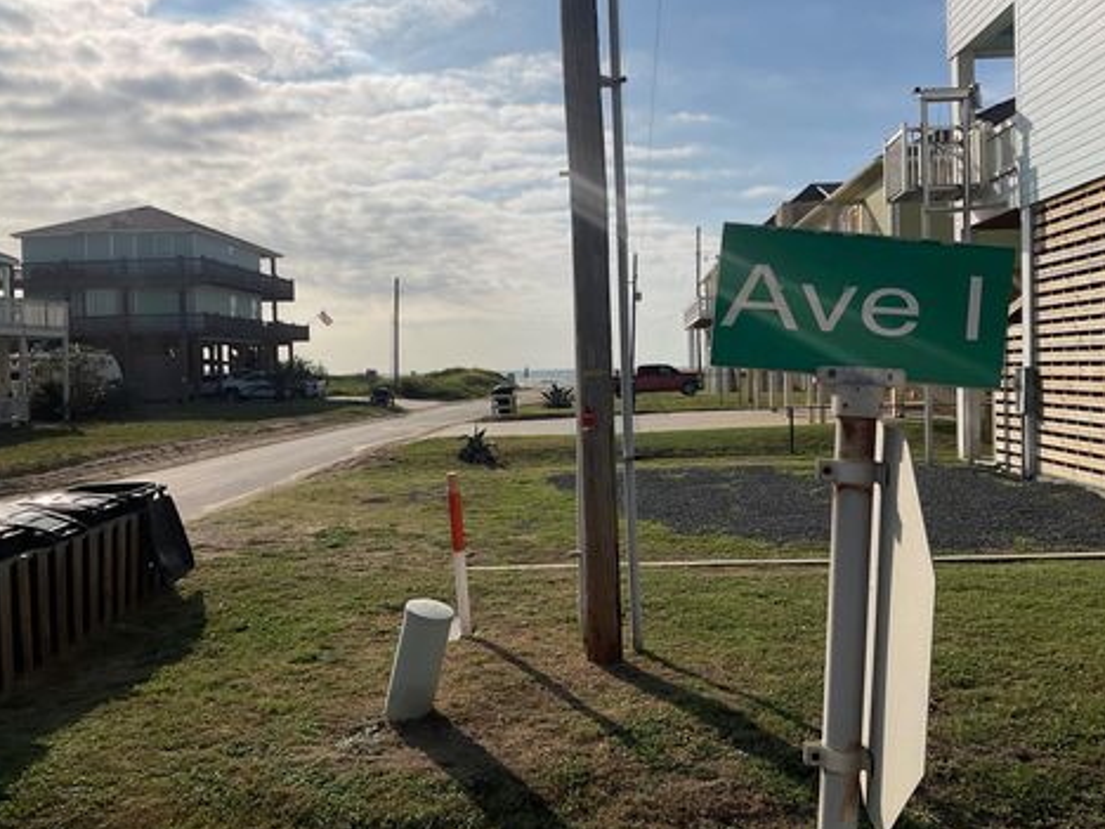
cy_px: 396
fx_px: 990
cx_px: 545
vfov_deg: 45.4
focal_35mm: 31
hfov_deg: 58.3
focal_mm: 3
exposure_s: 1/7407
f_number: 1.8
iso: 16
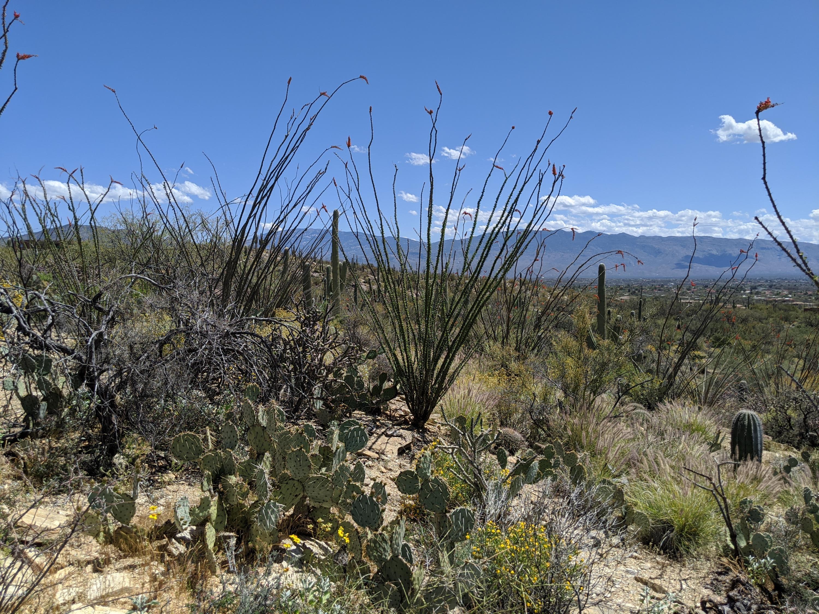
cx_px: 410
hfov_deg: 65.3
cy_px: 307
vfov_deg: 51.4
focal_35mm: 27
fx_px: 639
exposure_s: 1/3906
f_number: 1.8
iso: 58
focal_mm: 4.44
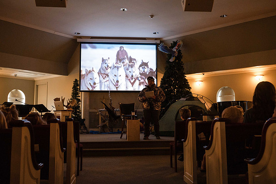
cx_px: 138
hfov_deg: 52.7
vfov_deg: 36.6
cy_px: 92
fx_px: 279
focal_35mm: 36
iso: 6400
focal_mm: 35
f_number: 5
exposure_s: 1/100
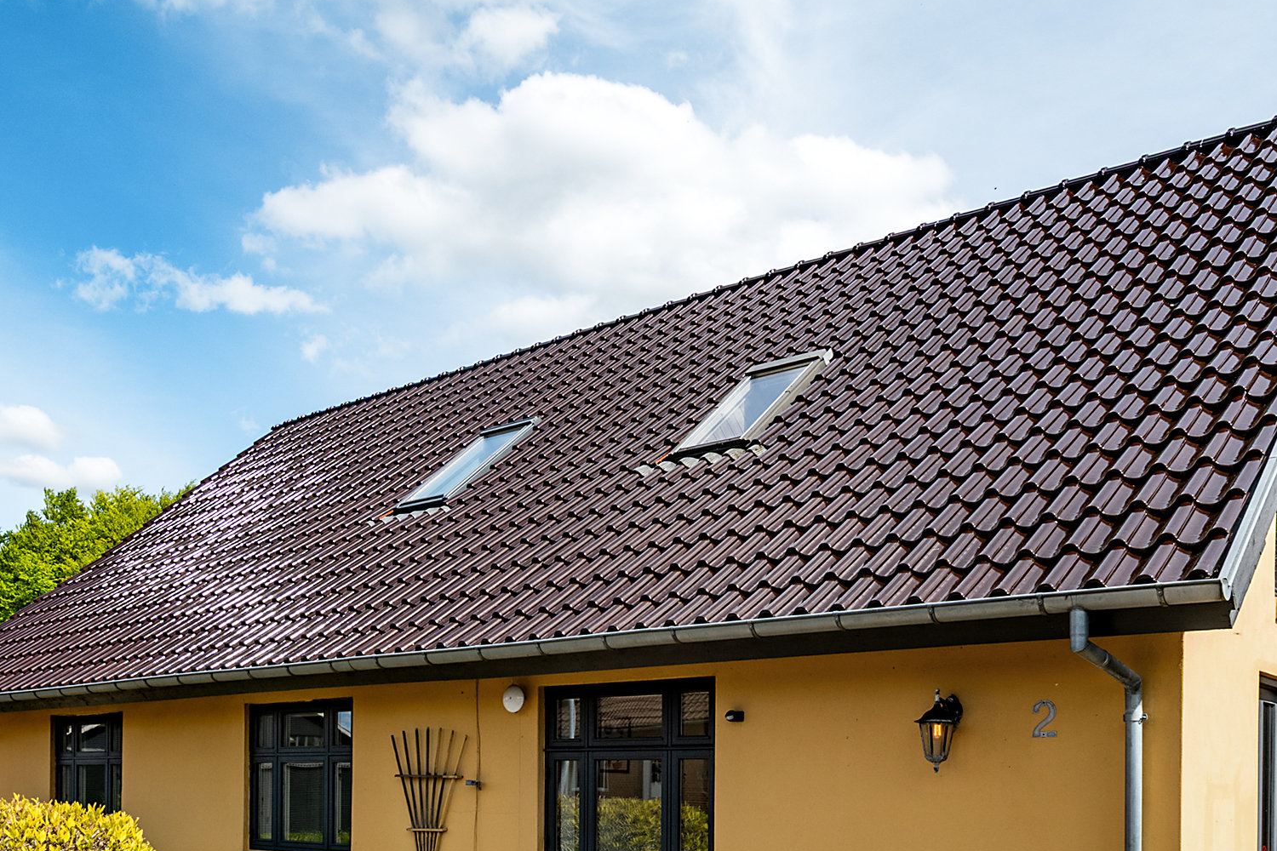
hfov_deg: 57.8
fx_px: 1135
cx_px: 814
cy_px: 798
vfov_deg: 37.8
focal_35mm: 32
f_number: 8
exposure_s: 1/640
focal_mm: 16
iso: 200
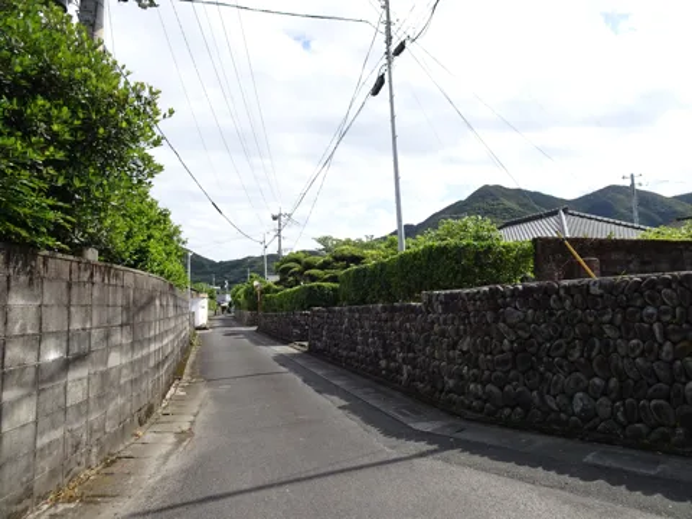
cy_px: 260
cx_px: 346
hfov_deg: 71.6
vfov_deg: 56.8
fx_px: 480
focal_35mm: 24
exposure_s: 1/640
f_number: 3.5
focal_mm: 4.1
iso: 80
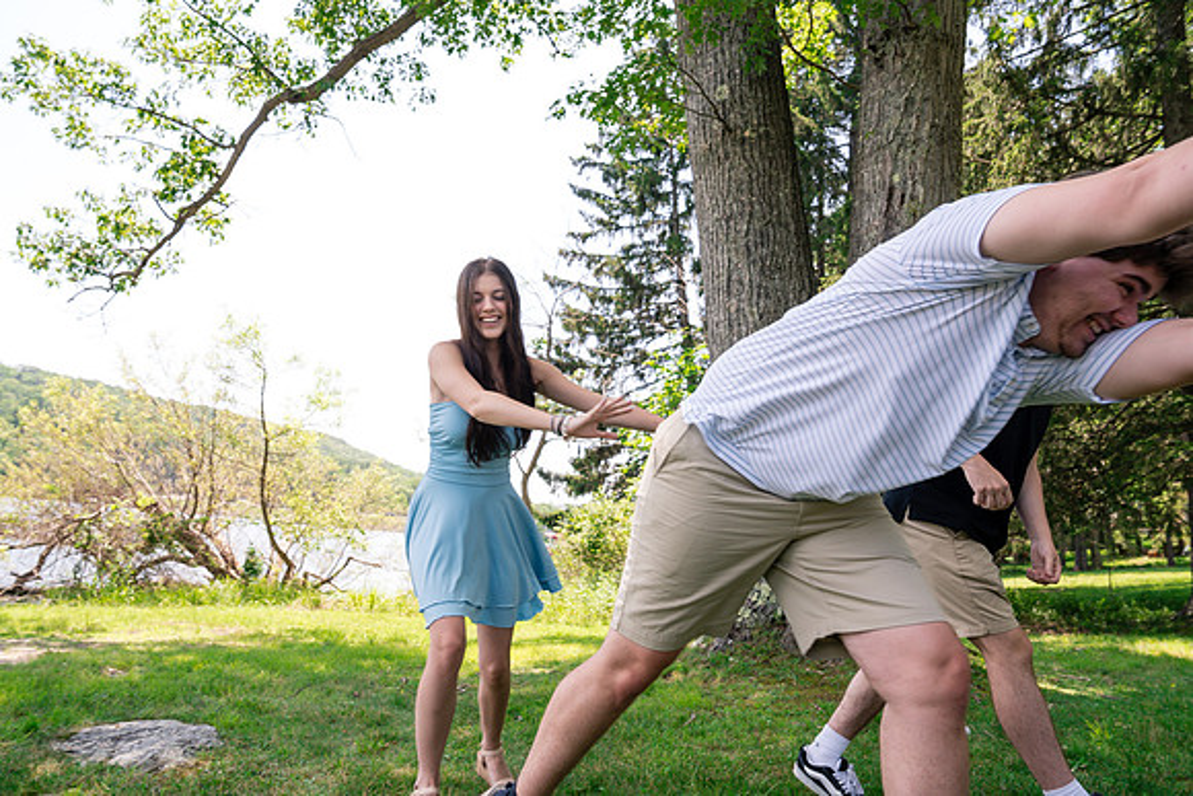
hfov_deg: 73.7
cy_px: 398
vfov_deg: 53.2
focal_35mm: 24
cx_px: 596
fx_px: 795
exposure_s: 1/250
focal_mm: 24
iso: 250
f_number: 5.6
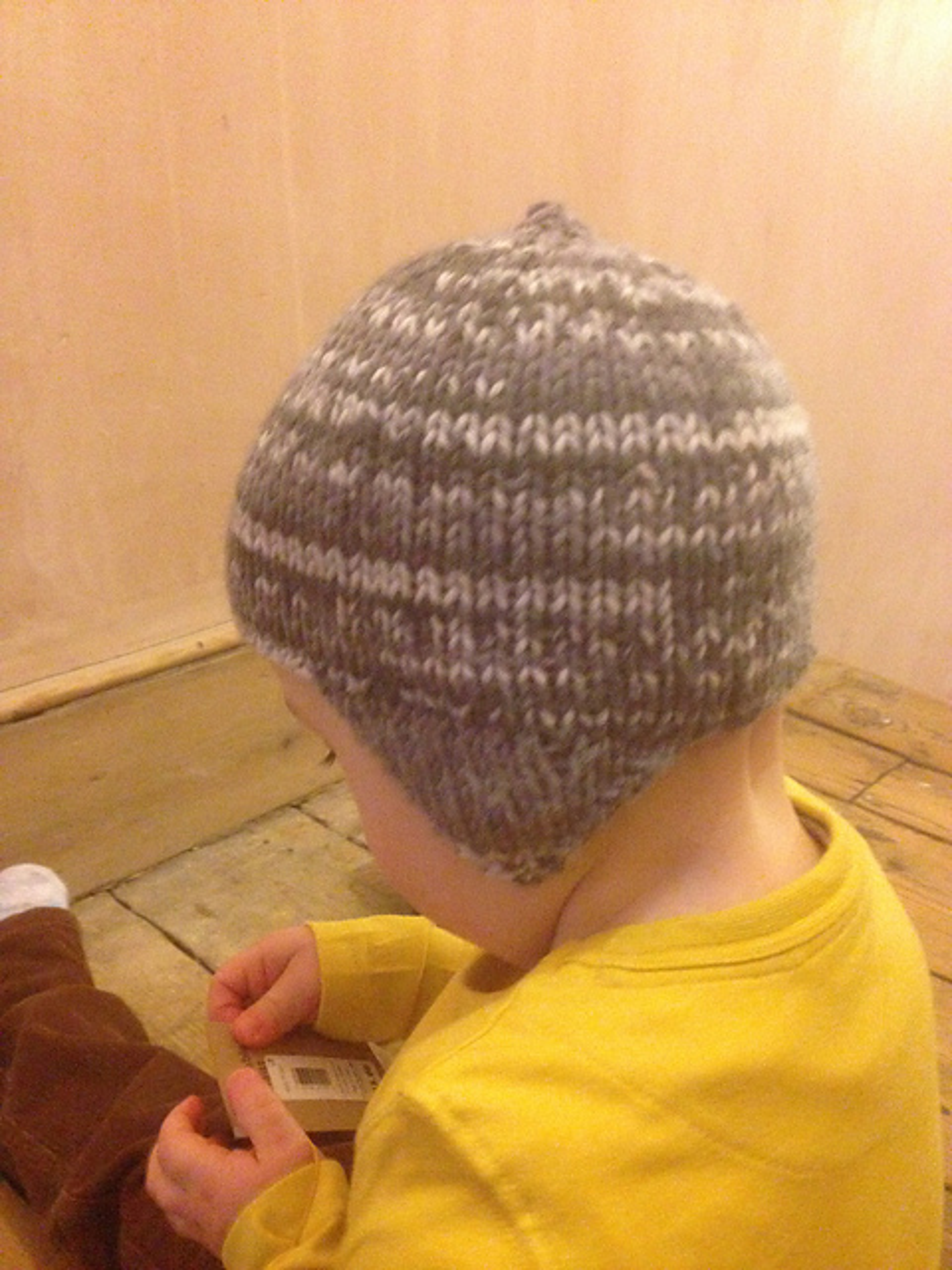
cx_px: 476
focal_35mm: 33
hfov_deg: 42.9
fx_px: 1210
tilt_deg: -22.1
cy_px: 635
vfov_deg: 55.4
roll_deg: -3.7
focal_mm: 4.12
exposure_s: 1/15
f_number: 2.4
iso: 640
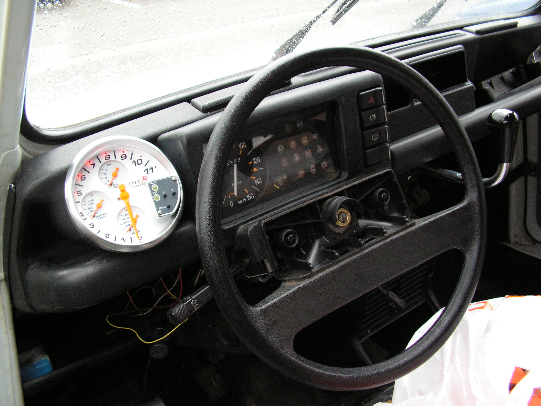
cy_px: 203
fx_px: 563
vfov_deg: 39.7
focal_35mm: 36
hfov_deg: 51.4
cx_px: 270
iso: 160
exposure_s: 1/40
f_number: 3.2
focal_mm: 6
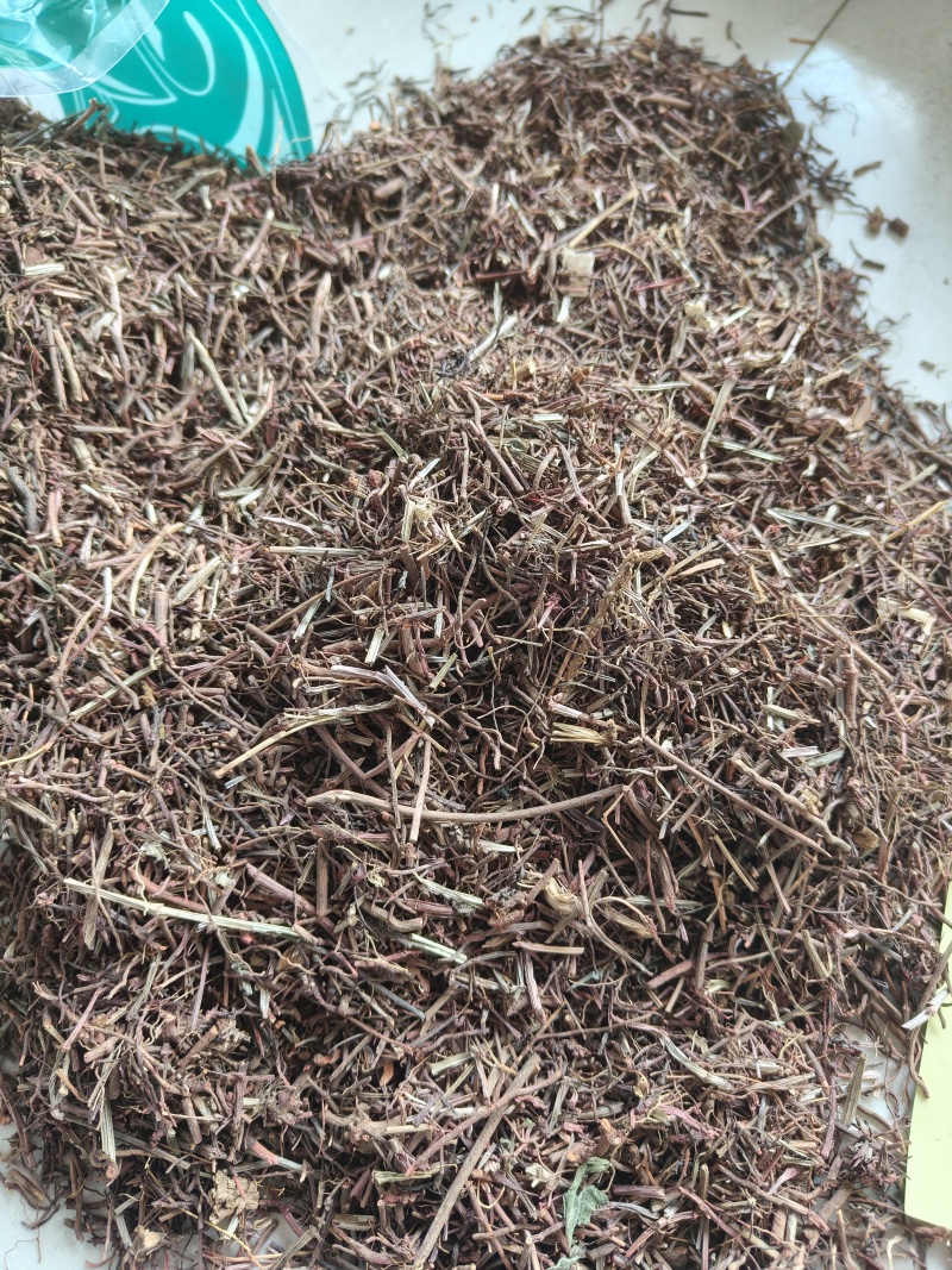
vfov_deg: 71.6
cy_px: 635
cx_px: 476
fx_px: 880
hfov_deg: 56.8
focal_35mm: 24
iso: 200
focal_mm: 5.59
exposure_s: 1/62.2
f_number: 1.8
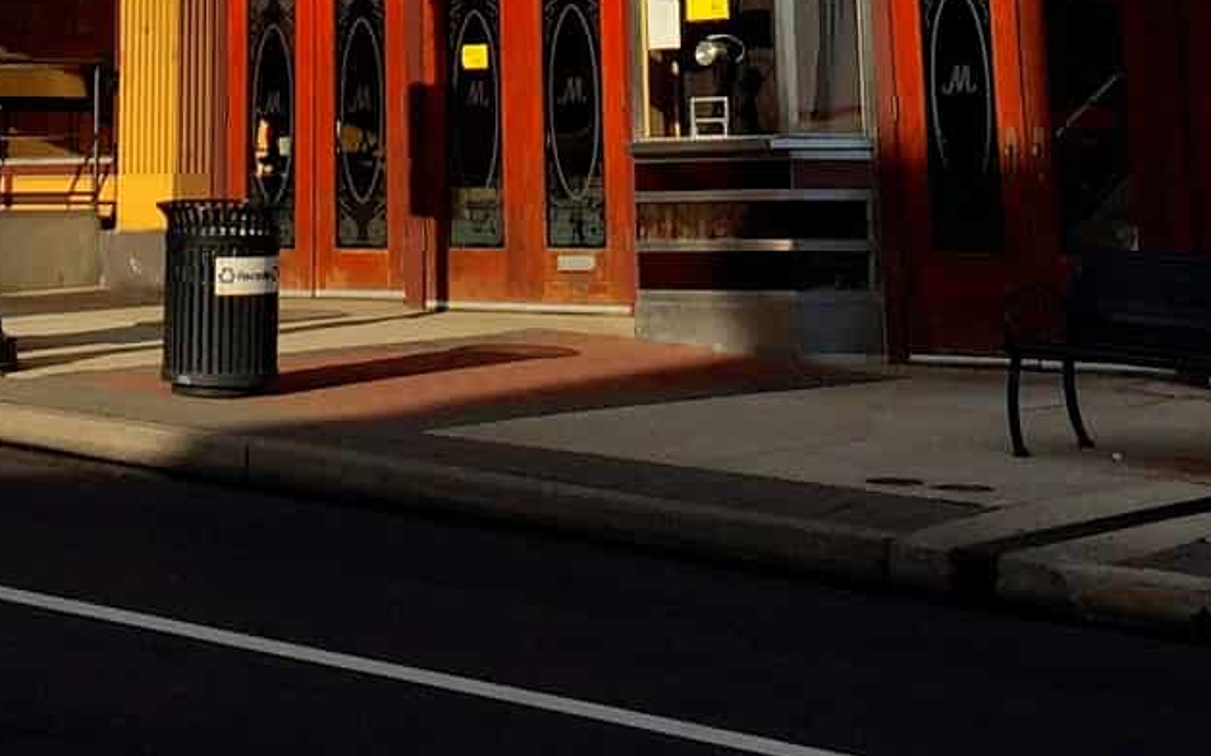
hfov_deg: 22.0
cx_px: 372
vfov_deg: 12.6
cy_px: -613
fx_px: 3101
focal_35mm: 94
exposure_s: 1/2415
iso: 32
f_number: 2.2
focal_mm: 4.15
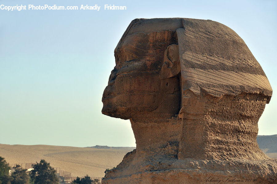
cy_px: 92
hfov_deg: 15.2
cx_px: 138
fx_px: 1037
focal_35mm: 135
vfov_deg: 10.1
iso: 200
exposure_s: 1/800
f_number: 7.1
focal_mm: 90
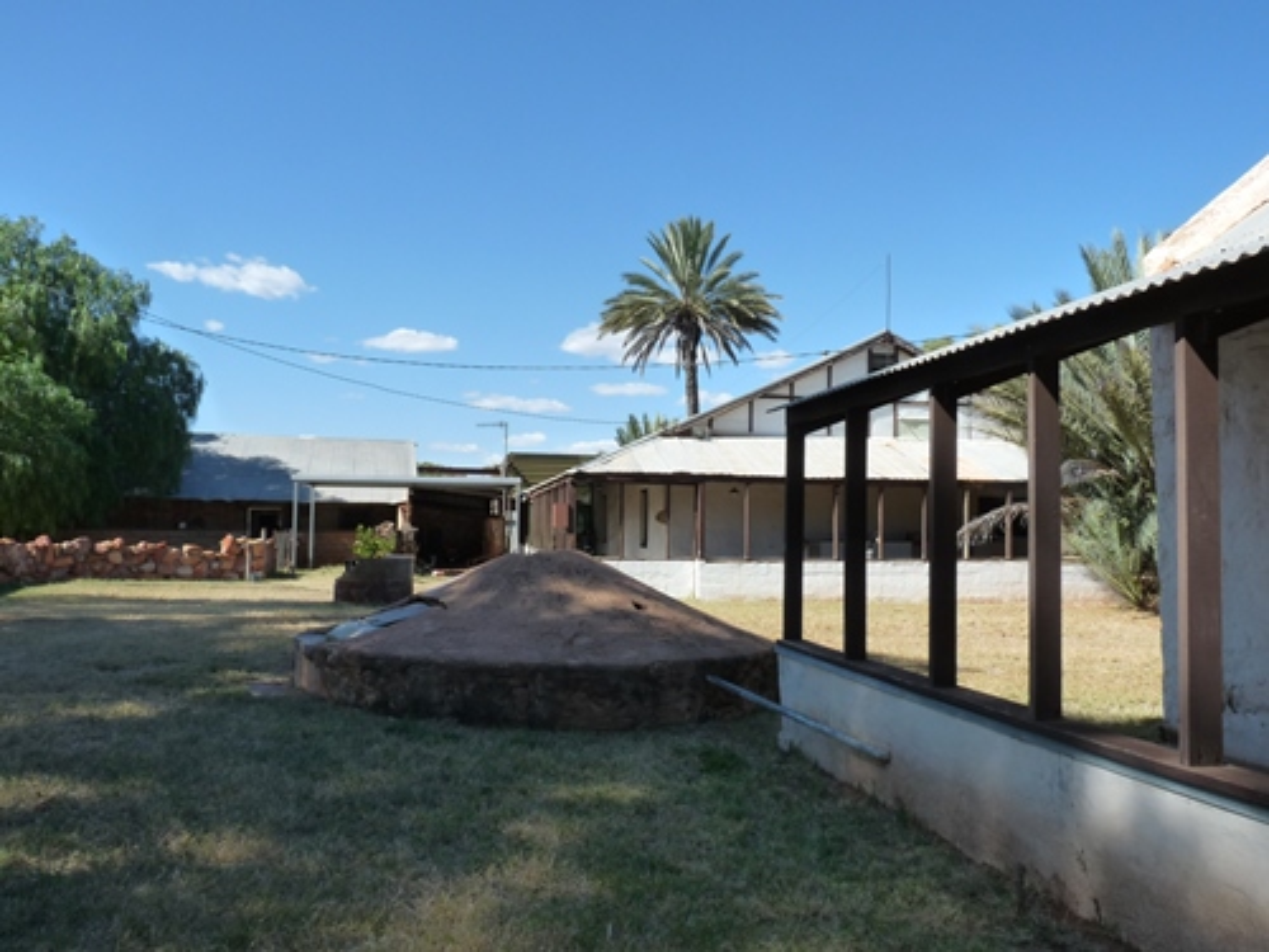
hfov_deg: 65.3
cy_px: 476
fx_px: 990
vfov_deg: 51.4
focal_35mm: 27
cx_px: 634
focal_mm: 4.8
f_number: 5.6
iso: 160
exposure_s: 1/320
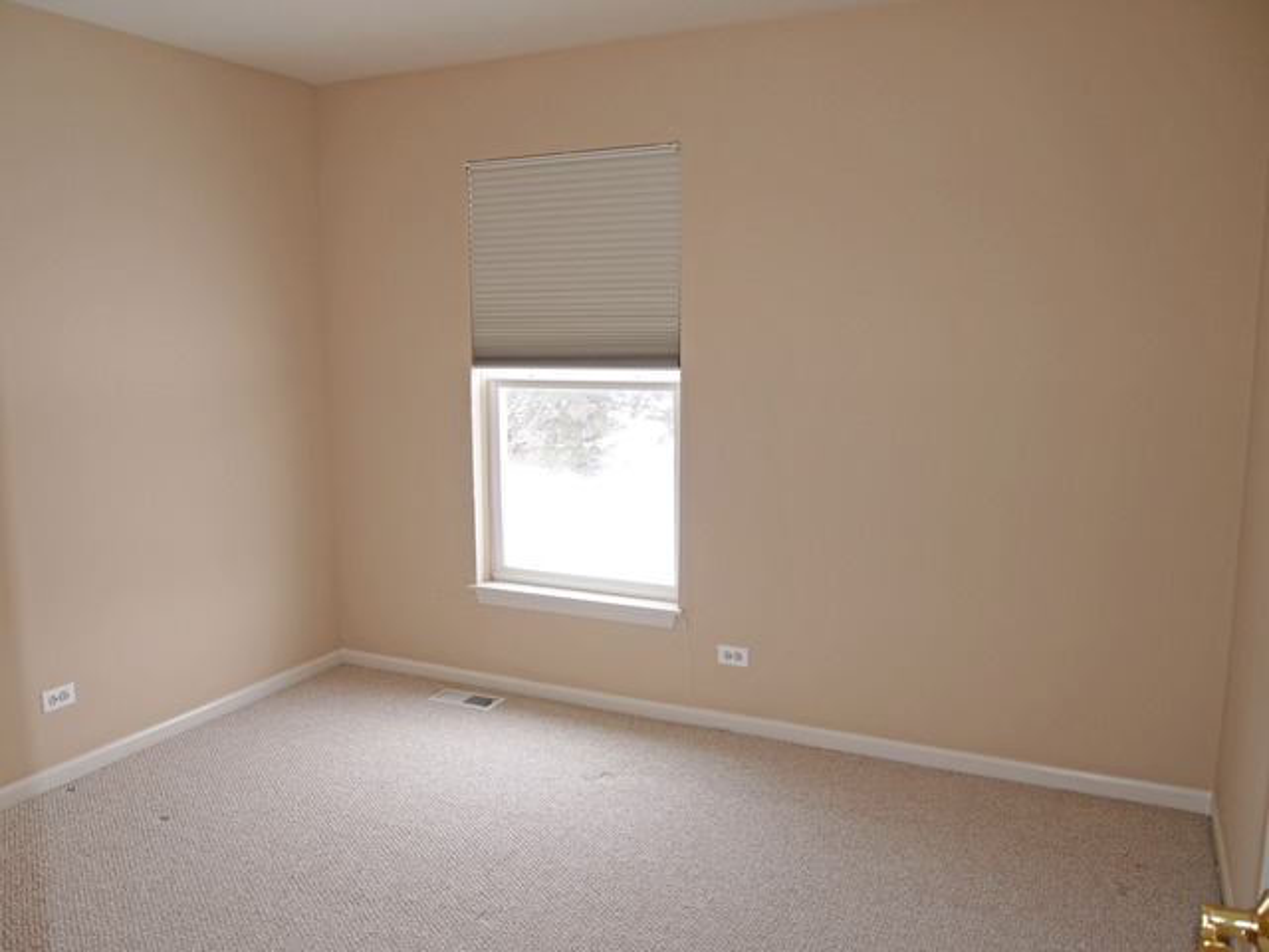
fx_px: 1026
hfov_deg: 63.4
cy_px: 476
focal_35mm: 28
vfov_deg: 49.7
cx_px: 634
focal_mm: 14
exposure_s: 1/60
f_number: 3.5
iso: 200
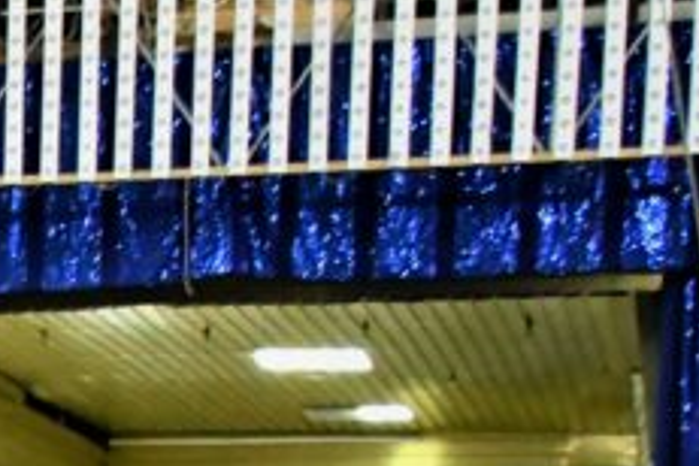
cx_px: -617
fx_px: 2660
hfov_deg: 13.3
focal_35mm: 137
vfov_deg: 9.4
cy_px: 935
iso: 6400
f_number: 3.8
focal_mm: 22
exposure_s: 1/60
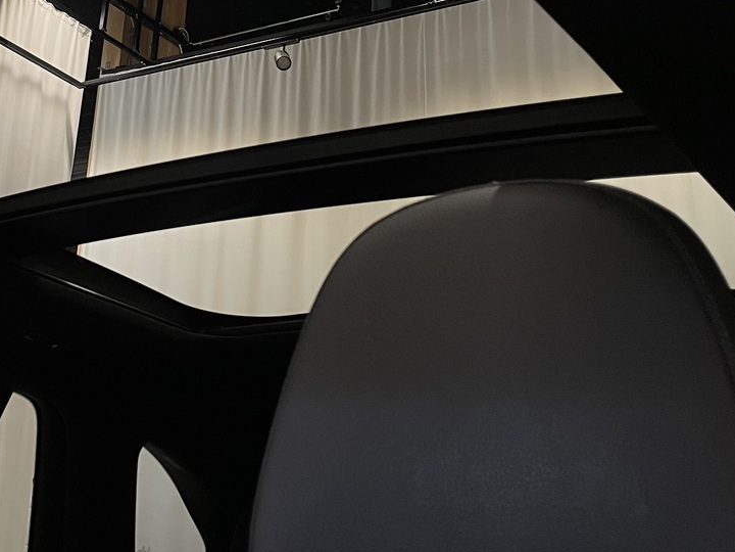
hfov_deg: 35.4
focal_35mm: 52
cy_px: 93
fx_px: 1104
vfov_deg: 27.4
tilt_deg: +23.1
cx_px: 130
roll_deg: -5.9
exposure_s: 1/50
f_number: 1.6
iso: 200
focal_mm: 4.2
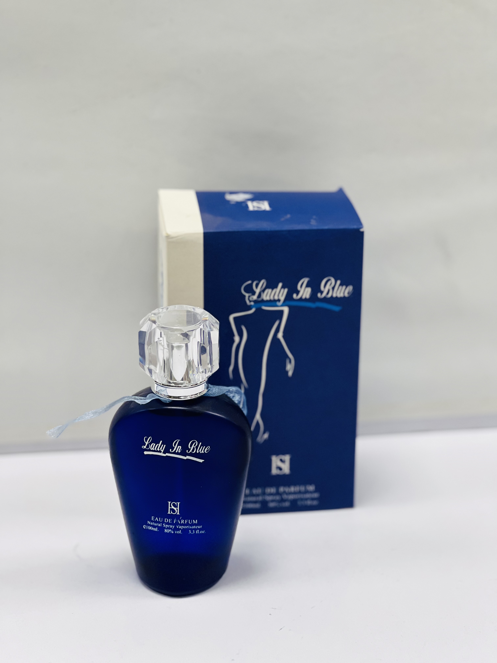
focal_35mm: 77
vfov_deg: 25.3
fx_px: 1474
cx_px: 248
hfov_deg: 19.1
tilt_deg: -21.6
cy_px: 332
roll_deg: -0.2
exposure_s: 1/100
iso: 160
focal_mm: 9
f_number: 2.8
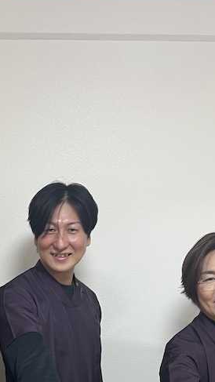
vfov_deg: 31.5
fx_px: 628
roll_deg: -0.1
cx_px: -1
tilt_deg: -8.9
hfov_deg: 18.9
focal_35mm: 62
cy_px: 374
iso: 100
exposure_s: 1/60
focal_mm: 5.7
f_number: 1.5
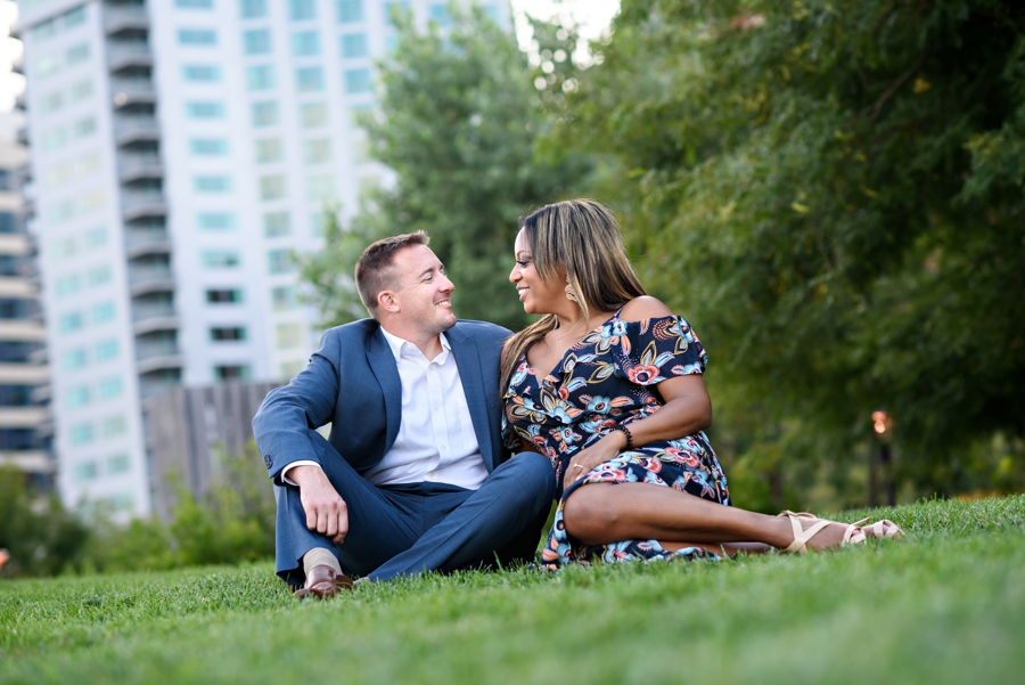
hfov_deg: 23.9
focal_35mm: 85
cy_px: 342
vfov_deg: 16.1
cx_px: 512
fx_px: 2421
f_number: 2.8
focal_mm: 85
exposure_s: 1/400
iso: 320
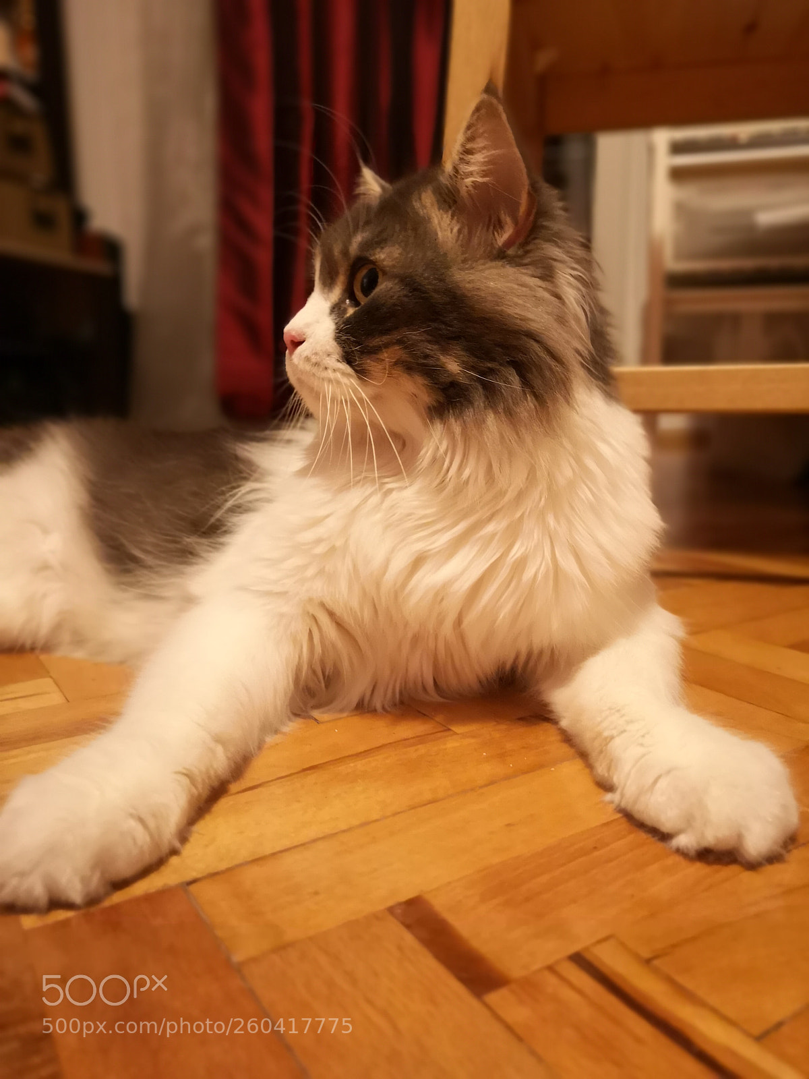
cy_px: 540
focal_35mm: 27
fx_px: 841
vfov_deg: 65.3
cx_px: 404
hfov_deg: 51.4
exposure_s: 1/16.7
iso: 1000
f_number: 4
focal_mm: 3.95
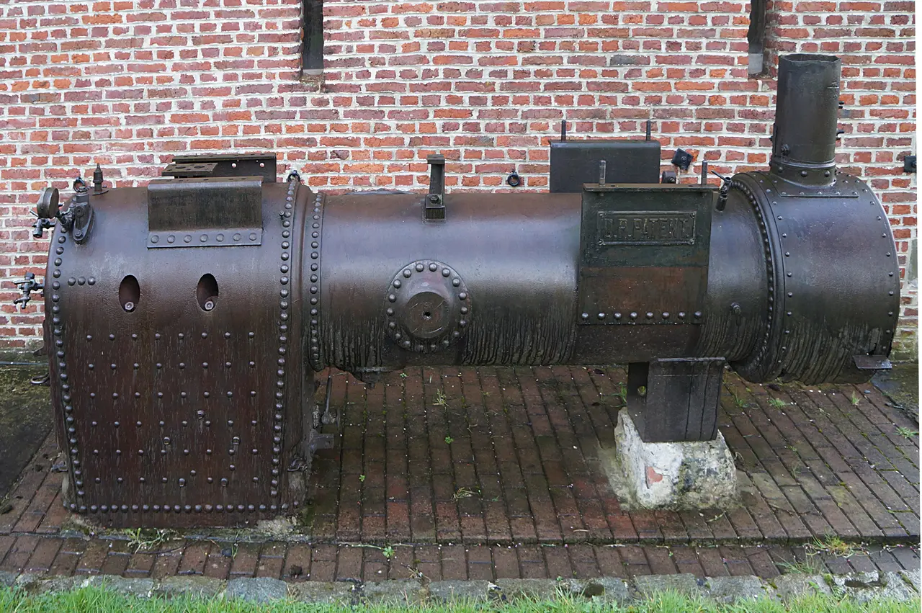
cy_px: 306
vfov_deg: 45.6
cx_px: 461
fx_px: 729
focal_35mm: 28
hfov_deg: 64.6
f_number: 4
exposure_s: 1/160
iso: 400
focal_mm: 19
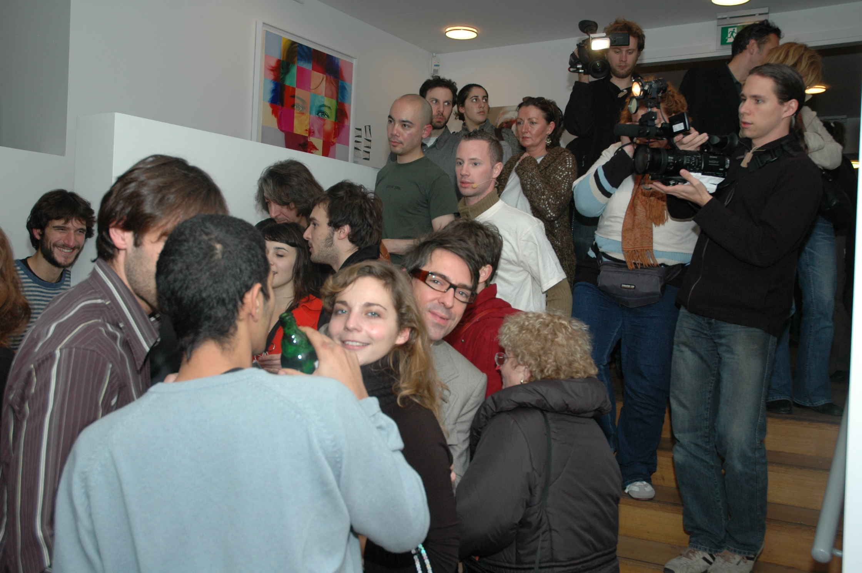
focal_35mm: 36
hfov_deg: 53.2
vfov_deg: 36.8
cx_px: 431
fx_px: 861
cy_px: 286
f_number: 5
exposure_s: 1/60
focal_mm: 24
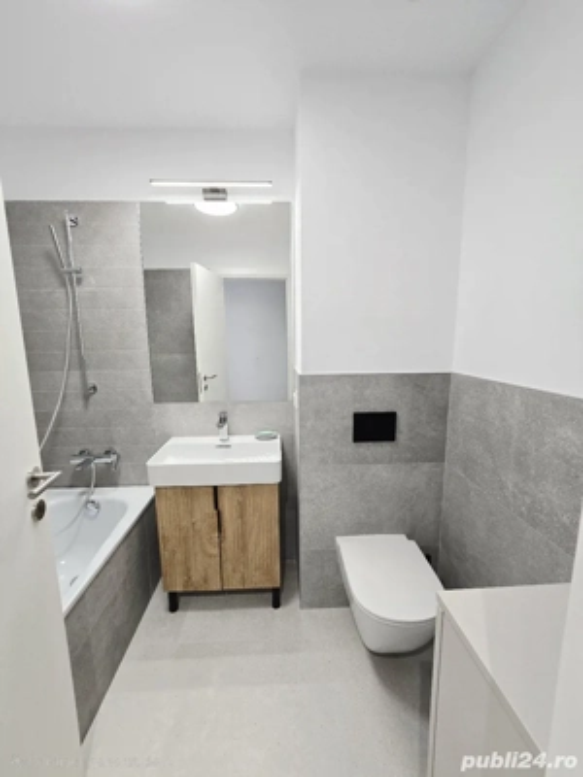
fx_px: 292
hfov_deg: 89.9
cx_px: 292
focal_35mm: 13
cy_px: 388
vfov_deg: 106.2
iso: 80
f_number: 2.2
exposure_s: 1/50.3
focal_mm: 2.2
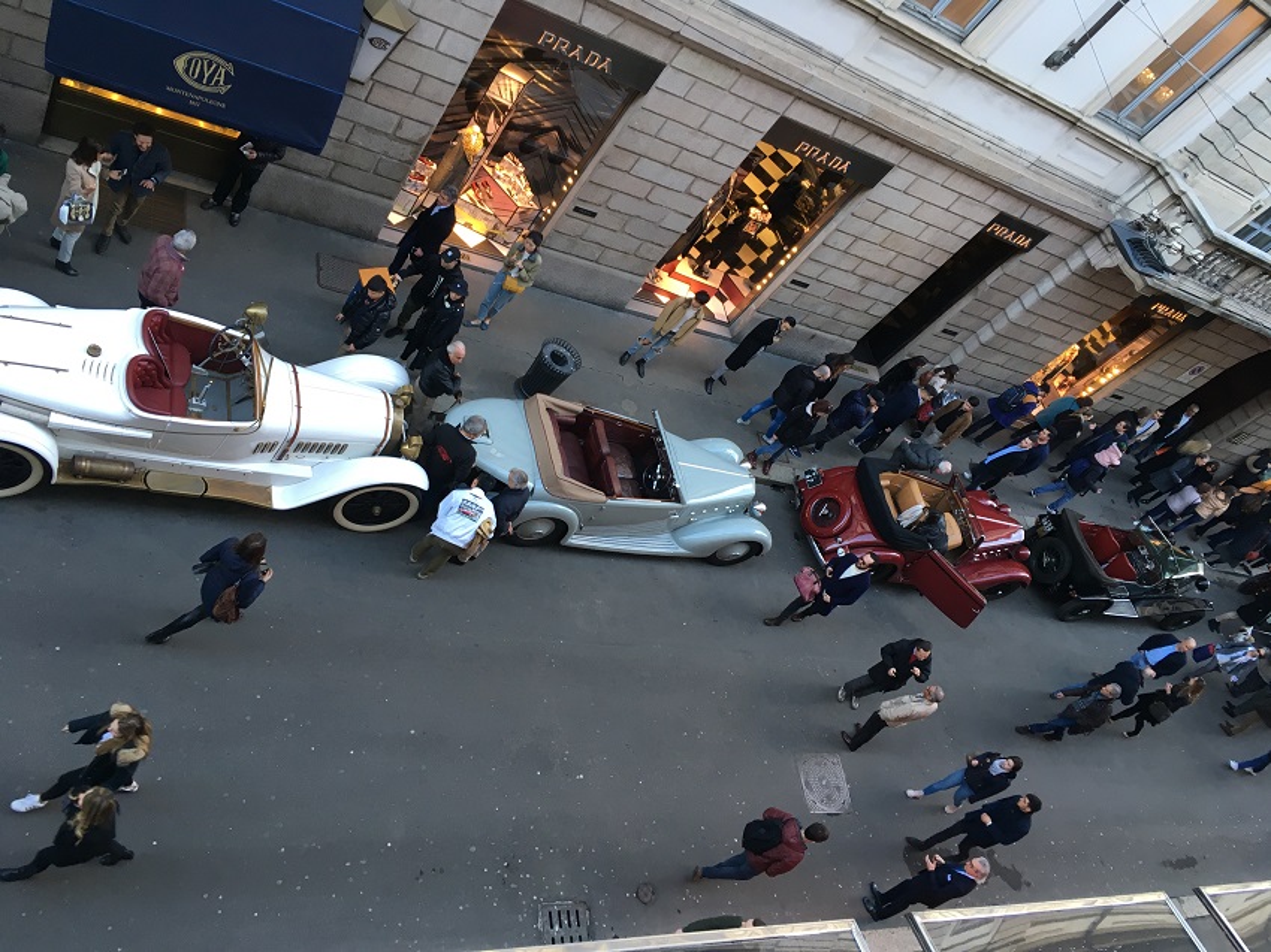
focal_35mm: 29
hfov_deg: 61.7
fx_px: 1064
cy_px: 476
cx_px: 636
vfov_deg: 48.2
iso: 25
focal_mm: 4.15
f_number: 2.2
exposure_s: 1/33
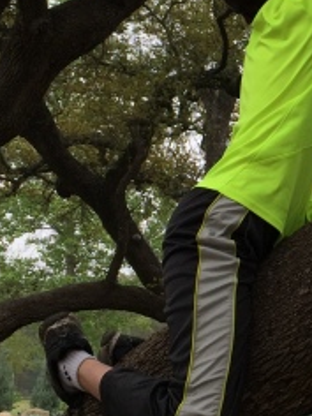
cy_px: 193
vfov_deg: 18.7
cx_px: 472
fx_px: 1262
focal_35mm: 105
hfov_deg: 13.3
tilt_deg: +6.2
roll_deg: -0.9
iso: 32
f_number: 2.2
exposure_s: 1/471
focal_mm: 4.15
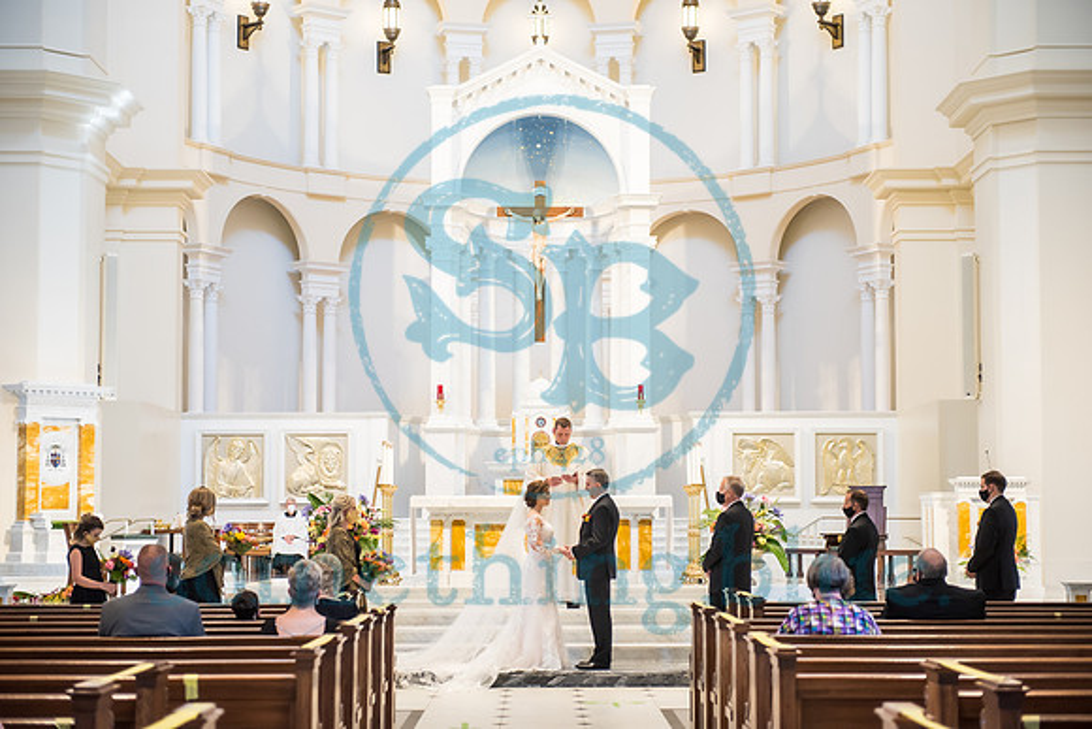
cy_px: 365
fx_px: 2146
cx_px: 549
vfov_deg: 19.3
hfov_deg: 28.5
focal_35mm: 71
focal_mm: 70
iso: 1000
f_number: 2.8
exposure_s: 1/160
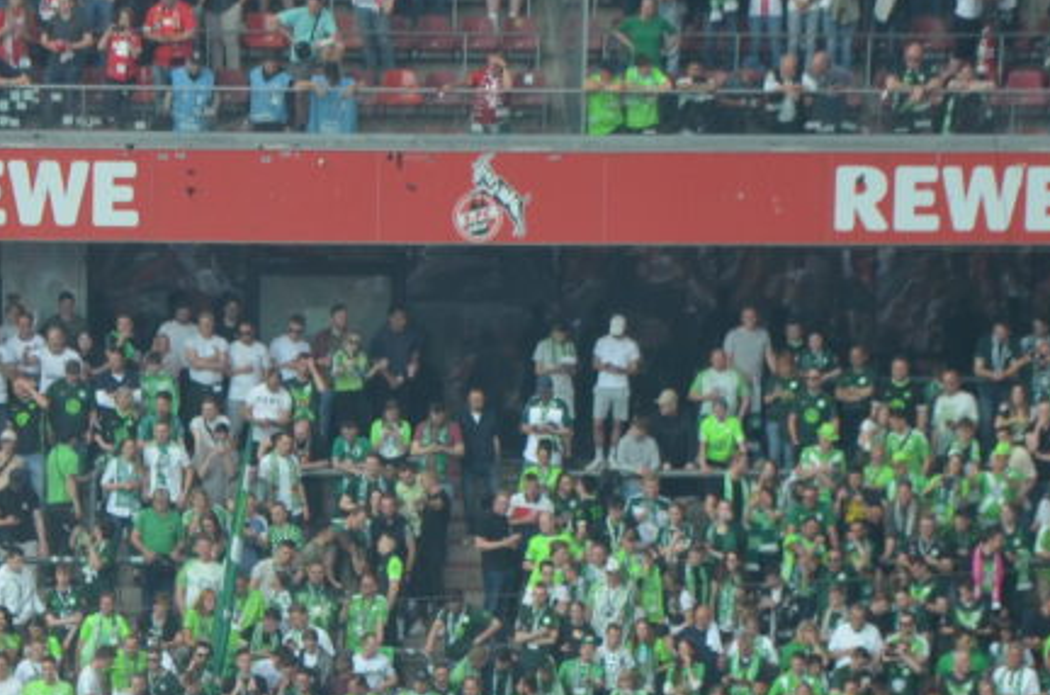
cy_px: 984
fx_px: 16991
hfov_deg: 3.5
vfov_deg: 2.3
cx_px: 309
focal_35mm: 584
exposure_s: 1/500
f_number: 5.6
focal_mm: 105
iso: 400
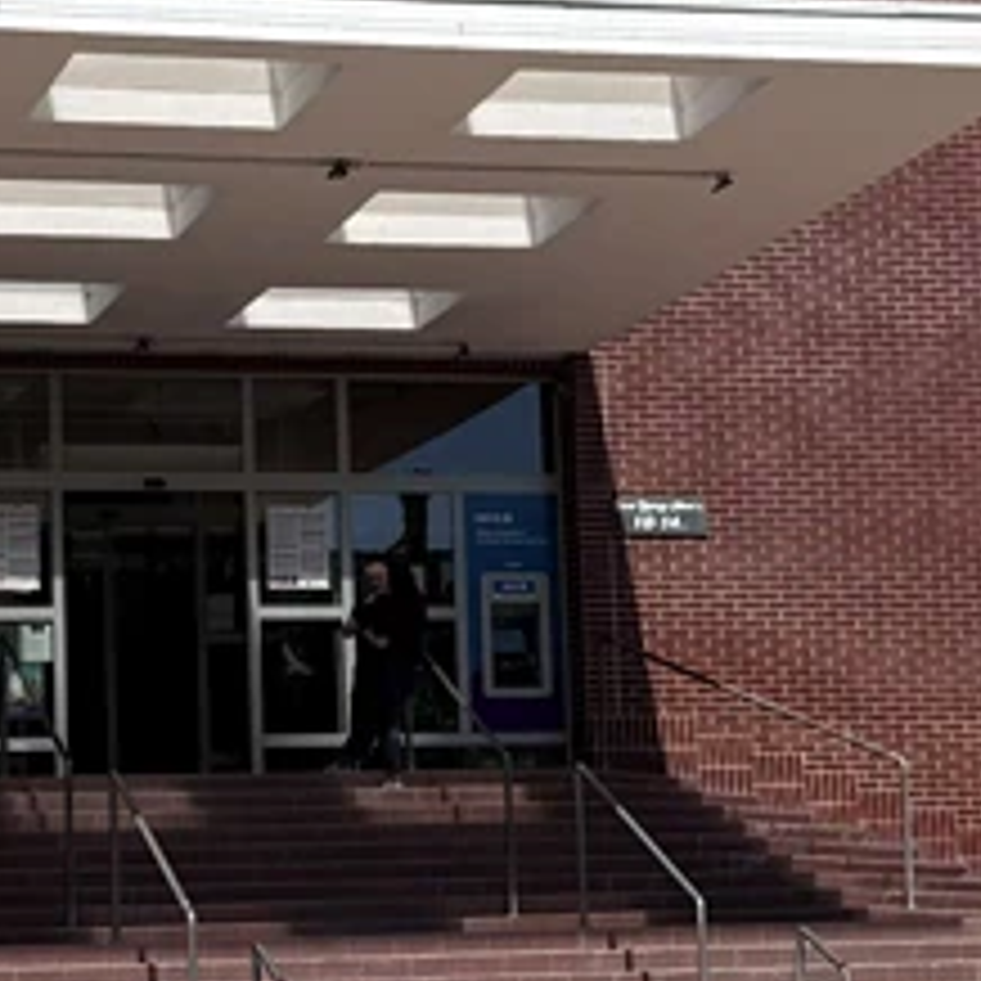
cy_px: 518
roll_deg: +1.8
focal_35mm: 117
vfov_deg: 14.9
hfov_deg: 14.9
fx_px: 3751
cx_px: 450
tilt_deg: +7.9
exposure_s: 1/7353
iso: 80
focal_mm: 6.76
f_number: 1.78
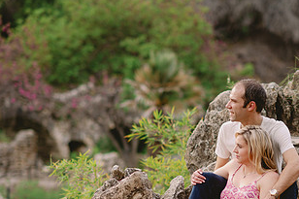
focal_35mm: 160
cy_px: 167
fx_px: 1328
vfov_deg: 8.5
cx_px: 187
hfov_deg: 12.8
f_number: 2
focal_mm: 85
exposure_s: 1/800
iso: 80
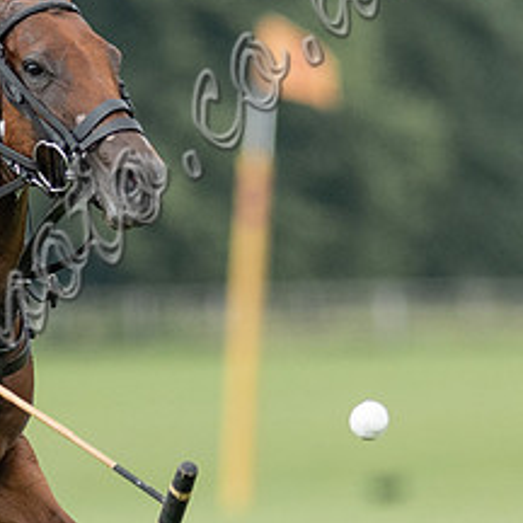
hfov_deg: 1.1
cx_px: -167
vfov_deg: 1.1
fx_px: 28255
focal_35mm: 1653
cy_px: 523
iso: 500
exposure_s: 1/4000
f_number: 2.8
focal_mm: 300
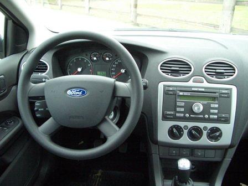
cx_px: 124
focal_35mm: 35
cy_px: 93
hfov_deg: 52.6
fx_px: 251
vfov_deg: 40.7
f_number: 2.6
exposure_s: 1/60
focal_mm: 5.8
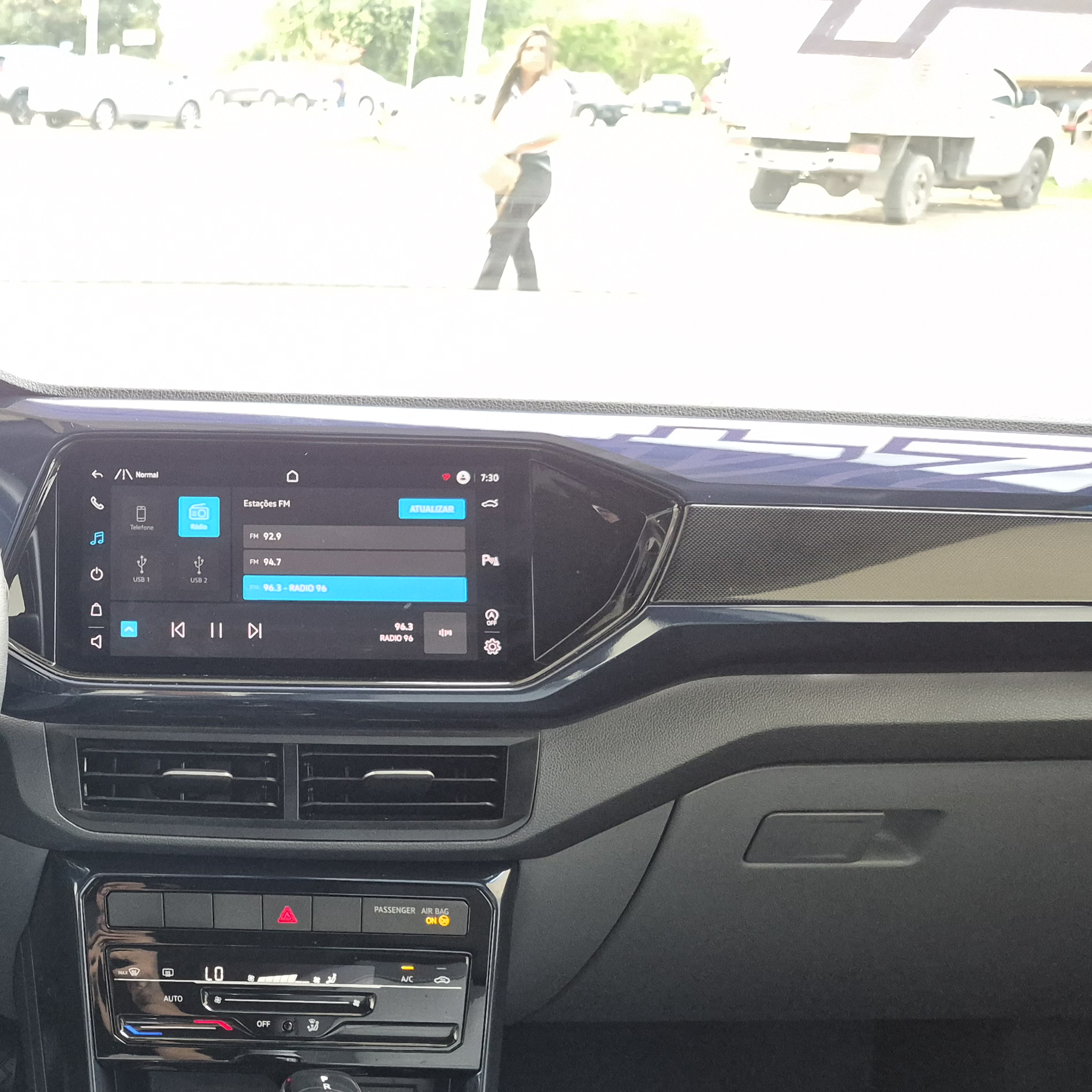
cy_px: 701
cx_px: 0
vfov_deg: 38.8
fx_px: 1535
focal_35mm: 43
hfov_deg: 35.4
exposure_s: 1/120
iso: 800
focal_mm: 5.4
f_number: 1.8
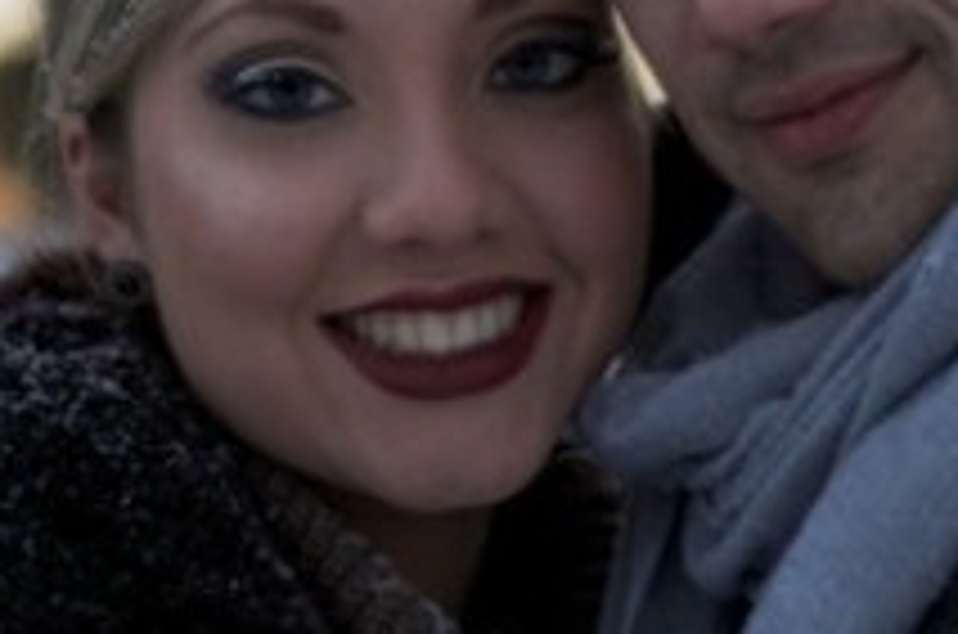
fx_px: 3592
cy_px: 67
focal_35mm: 135
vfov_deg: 10.0
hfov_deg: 15.2
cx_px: 432
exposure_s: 1/1000
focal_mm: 35
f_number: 2
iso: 400
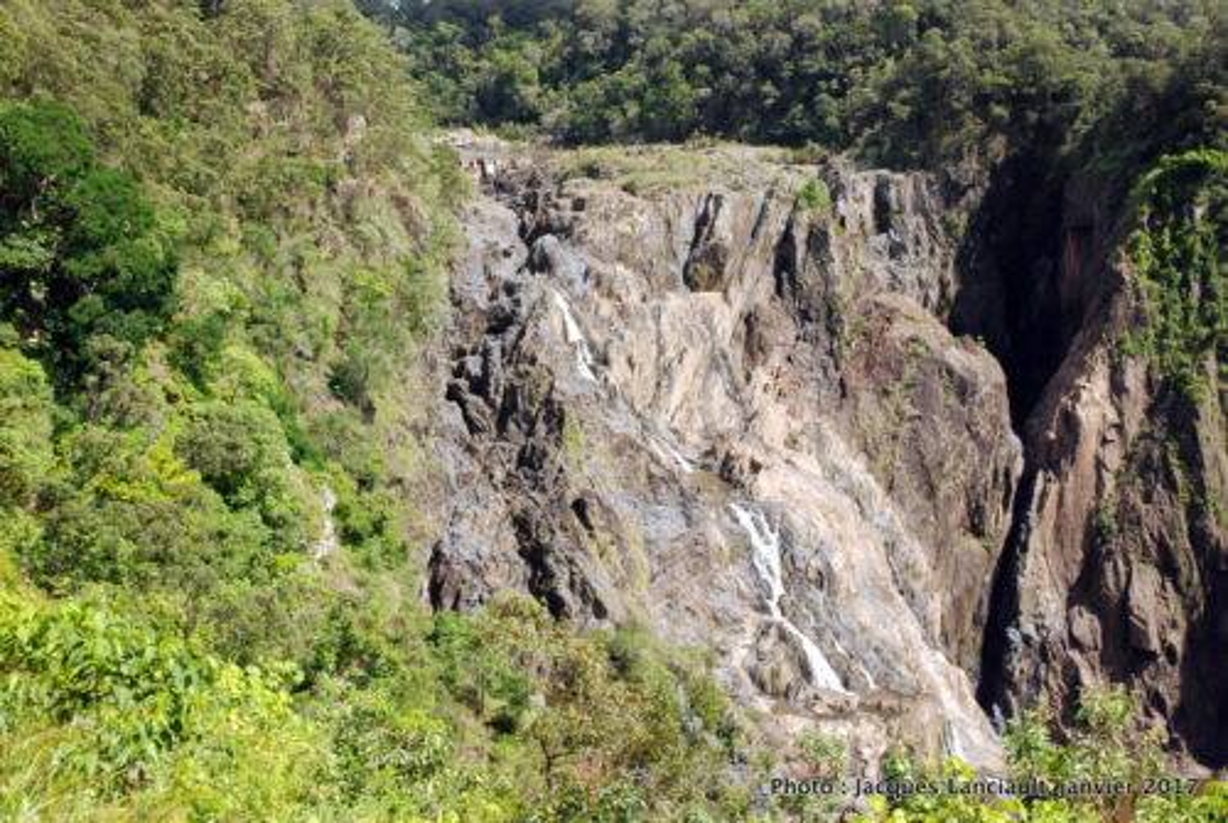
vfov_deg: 30.9
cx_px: 614
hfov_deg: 44.9
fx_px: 1486
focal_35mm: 44
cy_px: 412
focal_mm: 29
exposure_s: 1/250
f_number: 14
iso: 640
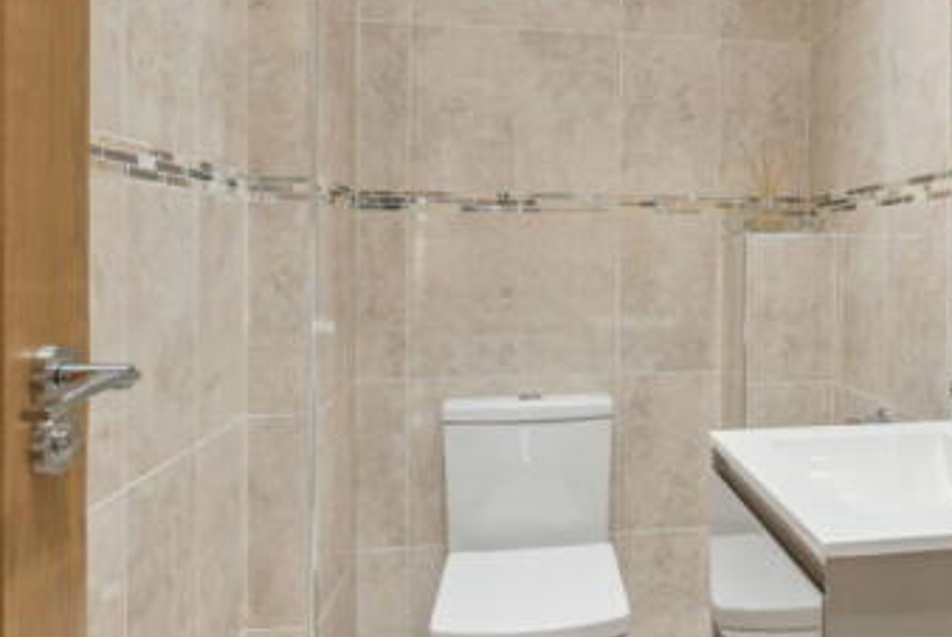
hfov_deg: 57.6
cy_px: 261
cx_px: 697
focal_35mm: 31
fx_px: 820
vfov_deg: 42.2
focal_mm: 16
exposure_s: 1/25
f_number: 7.1
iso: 640
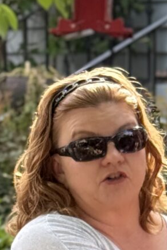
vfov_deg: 6.9
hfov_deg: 4.7
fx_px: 2037
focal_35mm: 293
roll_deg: -0.9
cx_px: 160
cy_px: 435
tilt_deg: -9.3
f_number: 1.78
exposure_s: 1/687
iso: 80
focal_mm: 6.76
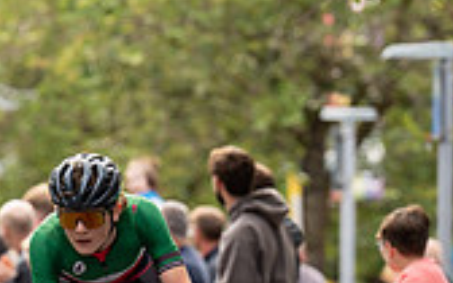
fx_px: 7383
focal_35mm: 598
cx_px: 67
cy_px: 190
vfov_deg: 2.2
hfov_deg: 3.5
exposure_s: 1/1000
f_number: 3.2
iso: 400
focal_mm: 170
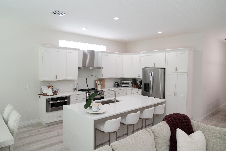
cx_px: 113
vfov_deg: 53.1
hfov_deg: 73.7
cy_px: 76
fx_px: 151
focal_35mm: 24
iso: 640
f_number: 4
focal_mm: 24
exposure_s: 1/160
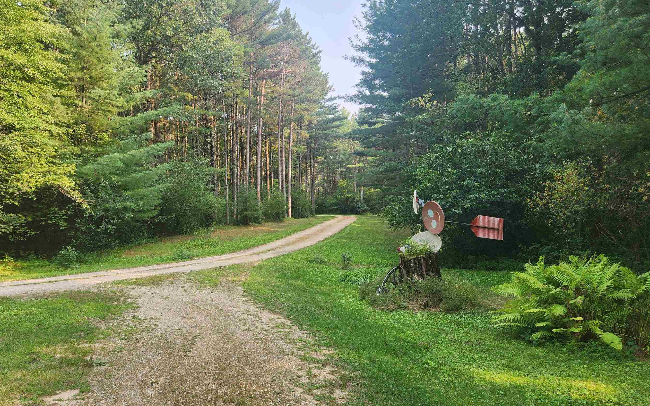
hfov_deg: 66.5
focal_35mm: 28
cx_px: 318
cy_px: 196
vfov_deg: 44.5
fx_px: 496
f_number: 1.8
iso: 20
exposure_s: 1/217
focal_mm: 5.4
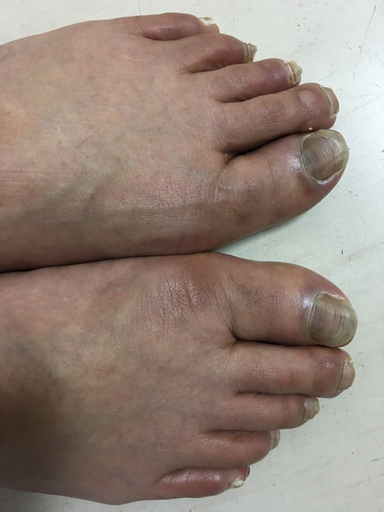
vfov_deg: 61.7
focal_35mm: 29
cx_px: 192
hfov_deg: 48.2
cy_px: 256
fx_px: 429
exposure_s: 1/10
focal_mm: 4.15
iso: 80
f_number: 2.2
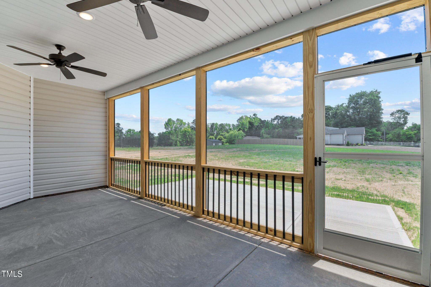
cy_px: 144
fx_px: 179
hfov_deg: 100.4
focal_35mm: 15
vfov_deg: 77.2
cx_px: 216
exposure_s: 1/250
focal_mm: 15
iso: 400
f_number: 6.3
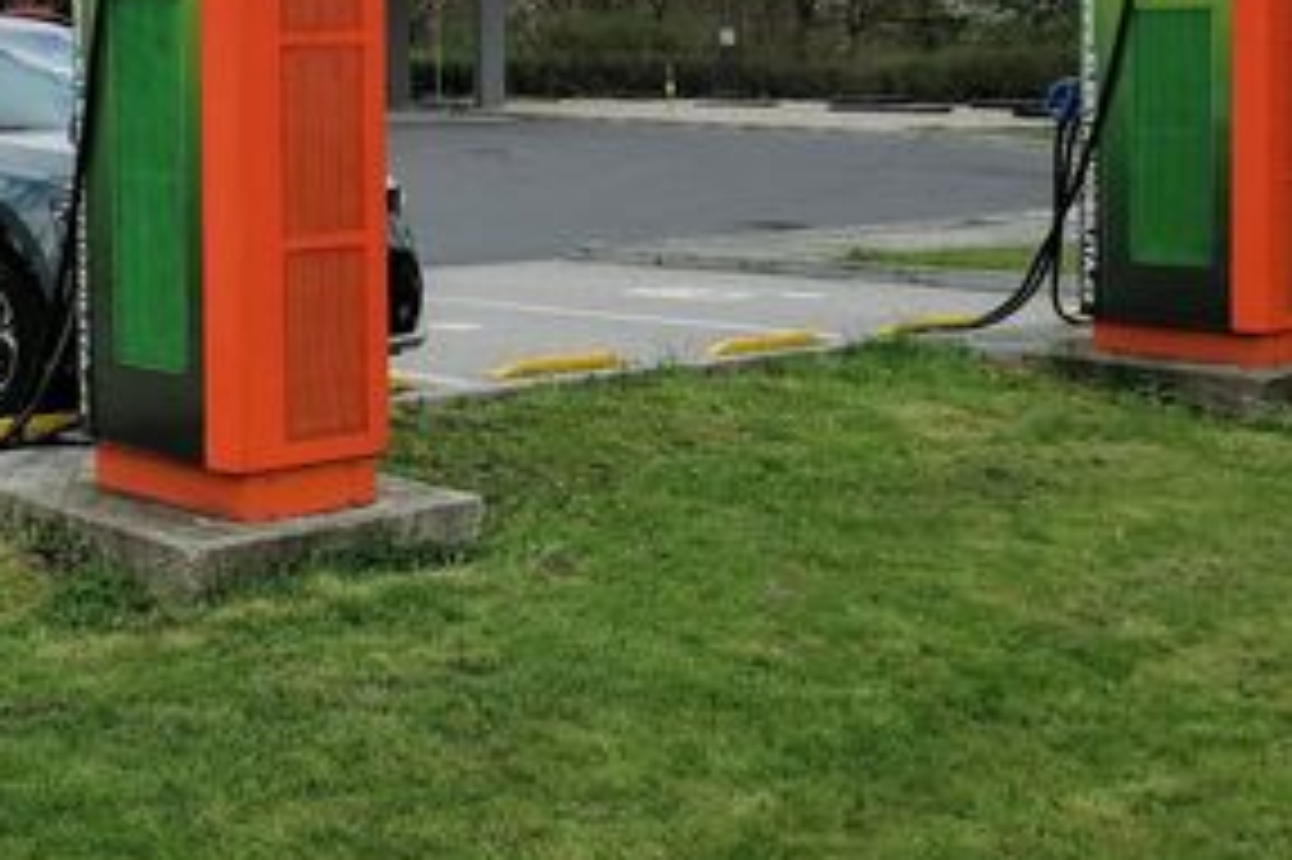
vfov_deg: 20.3
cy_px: 167
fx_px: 2367
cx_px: 176
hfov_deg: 29.5
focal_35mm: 66
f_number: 1.8
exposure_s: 1/1105
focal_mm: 5.3
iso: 50
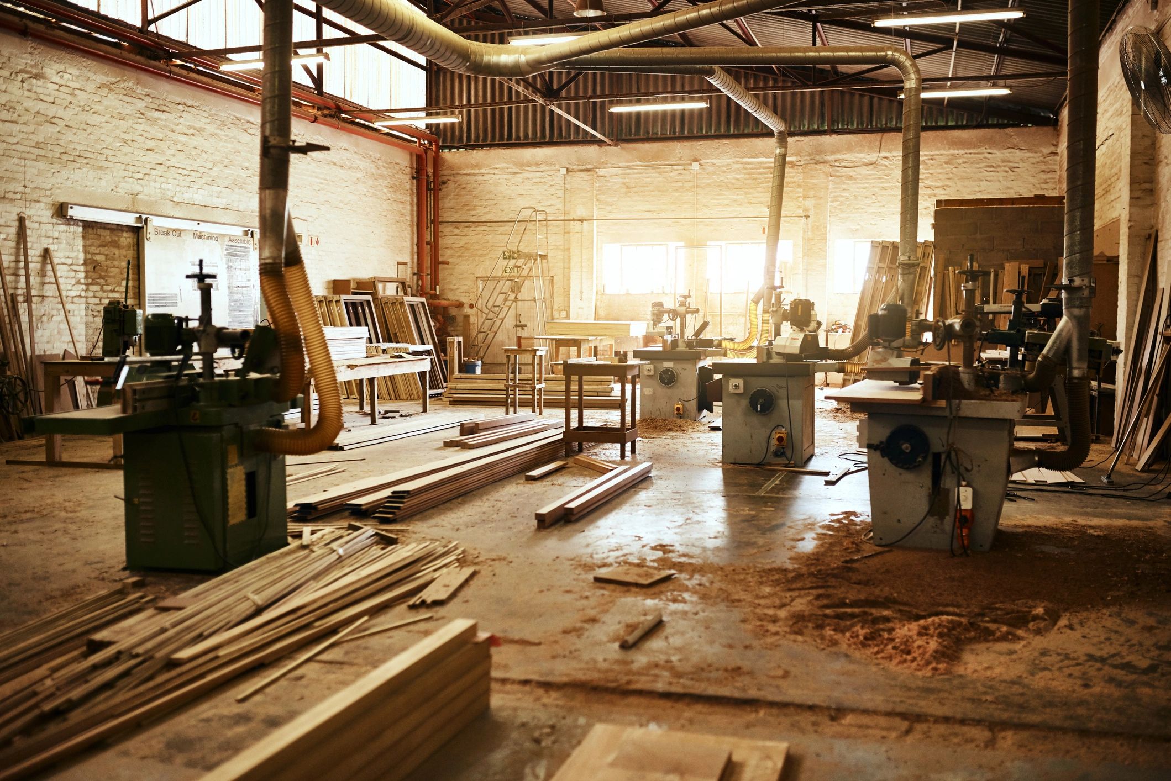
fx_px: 1139
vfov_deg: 37.9
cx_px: 586
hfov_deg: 54.4
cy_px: 390
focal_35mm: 35
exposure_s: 1/250
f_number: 2.2
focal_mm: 35
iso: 640
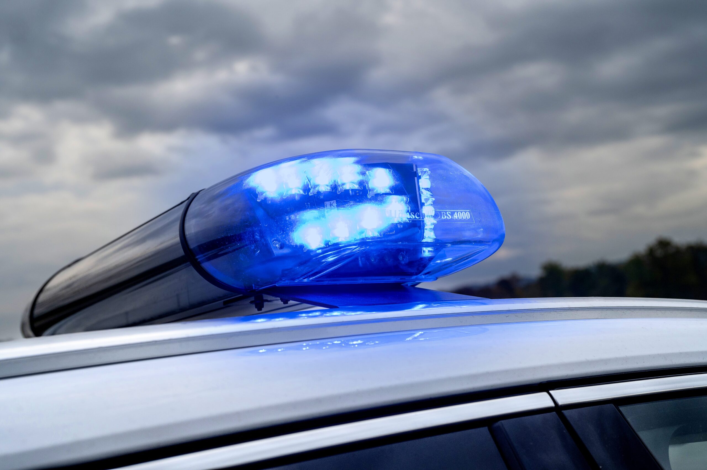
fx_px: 844
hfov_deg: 45.5
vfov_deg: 31.1
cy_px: 235
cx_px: 354
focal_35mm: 43
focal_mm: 43
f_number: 5.6
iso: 500
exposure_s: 1/640
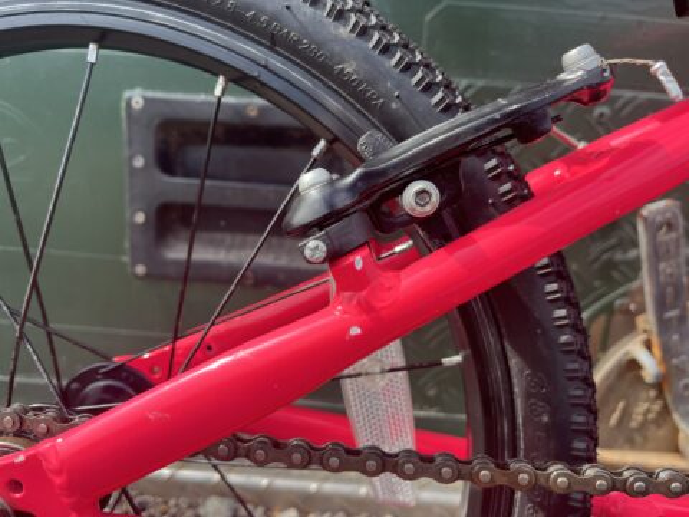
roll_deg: -2.2
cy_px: 258
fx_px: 518
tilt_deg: -13.8
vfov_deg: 53.1
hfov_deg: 67.3
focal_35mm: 26
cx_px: 344
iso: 50
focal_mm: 5.1
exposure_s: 1/718
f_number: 1.6
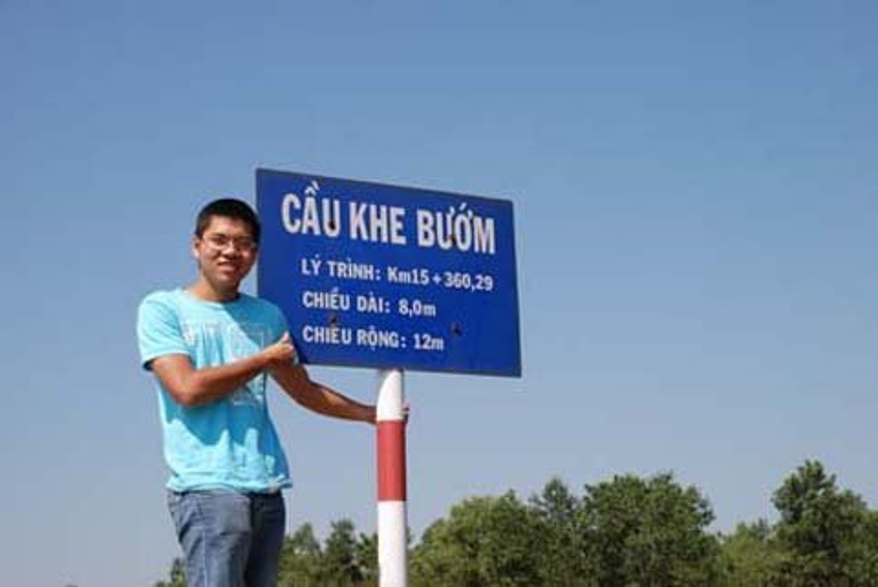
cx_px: 439
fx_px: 1391
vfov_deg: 23.8
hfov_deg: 35.0
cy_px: 294
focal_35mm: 57
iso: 100
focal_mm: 38
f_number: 8
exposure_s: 1/250
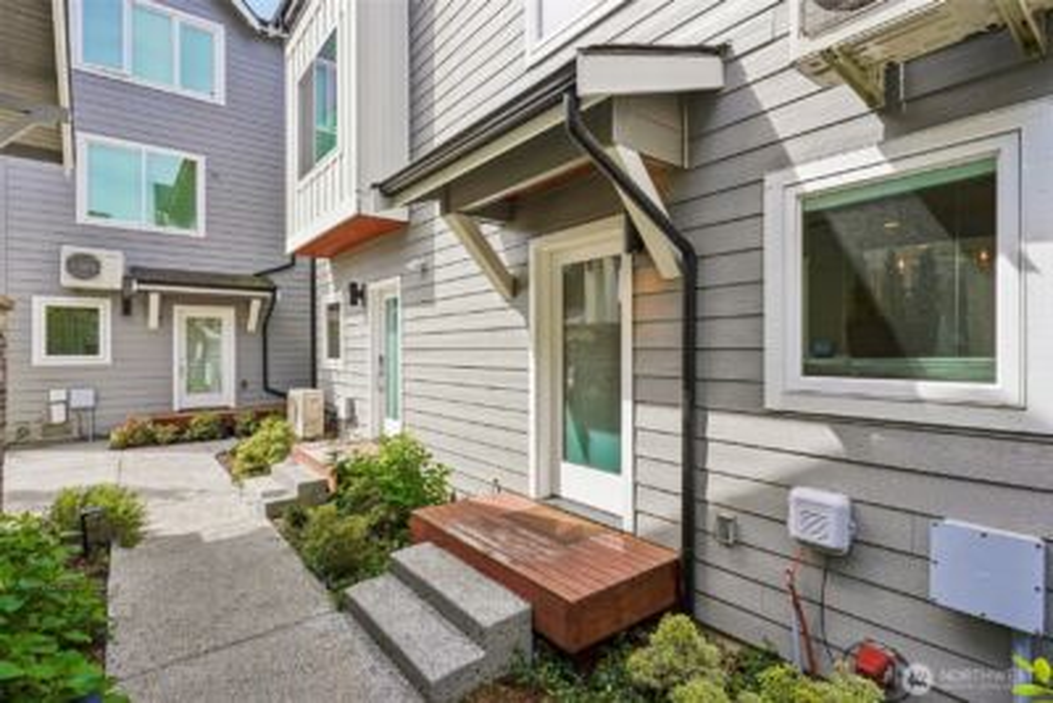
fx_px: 497
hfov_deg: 93.3
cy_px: 352
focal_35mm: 17
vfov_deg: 70.5
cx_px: 526
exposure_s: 1/125
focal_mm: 17
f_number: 8
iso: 100
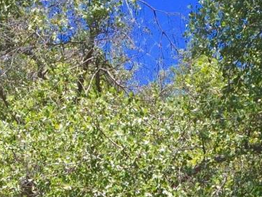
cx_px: 172
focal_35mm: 117
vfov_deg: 11.8
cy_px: 347
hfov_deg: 16.8
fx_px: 886
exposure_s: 1/791
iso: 32
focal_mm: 4.15
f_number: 2.2
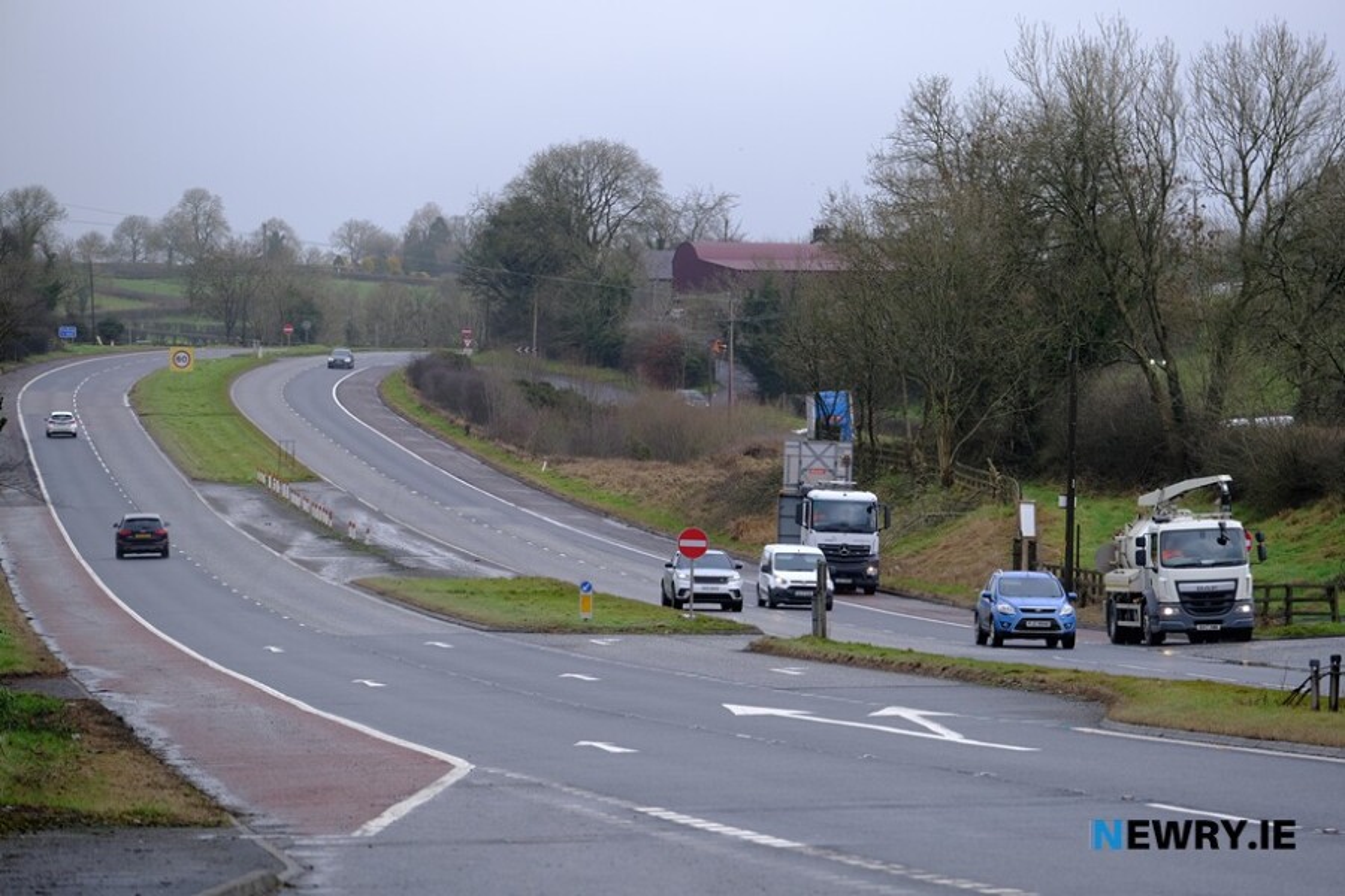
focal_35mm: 210
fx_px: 7845
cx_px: 672
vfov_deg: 6.5
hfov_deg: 9.8
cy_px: 448
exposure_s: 1/640
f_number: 4
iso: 400
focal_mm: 140
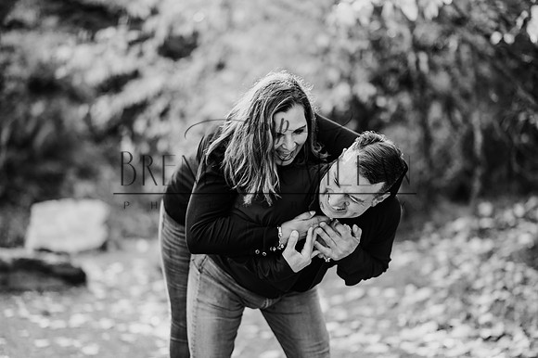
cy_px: 179
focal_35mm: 85
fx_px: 1270
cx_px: 269
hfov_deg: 23.9
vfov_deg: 16.1
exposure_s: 1/1000
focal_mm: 85
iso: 500
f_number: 1.8
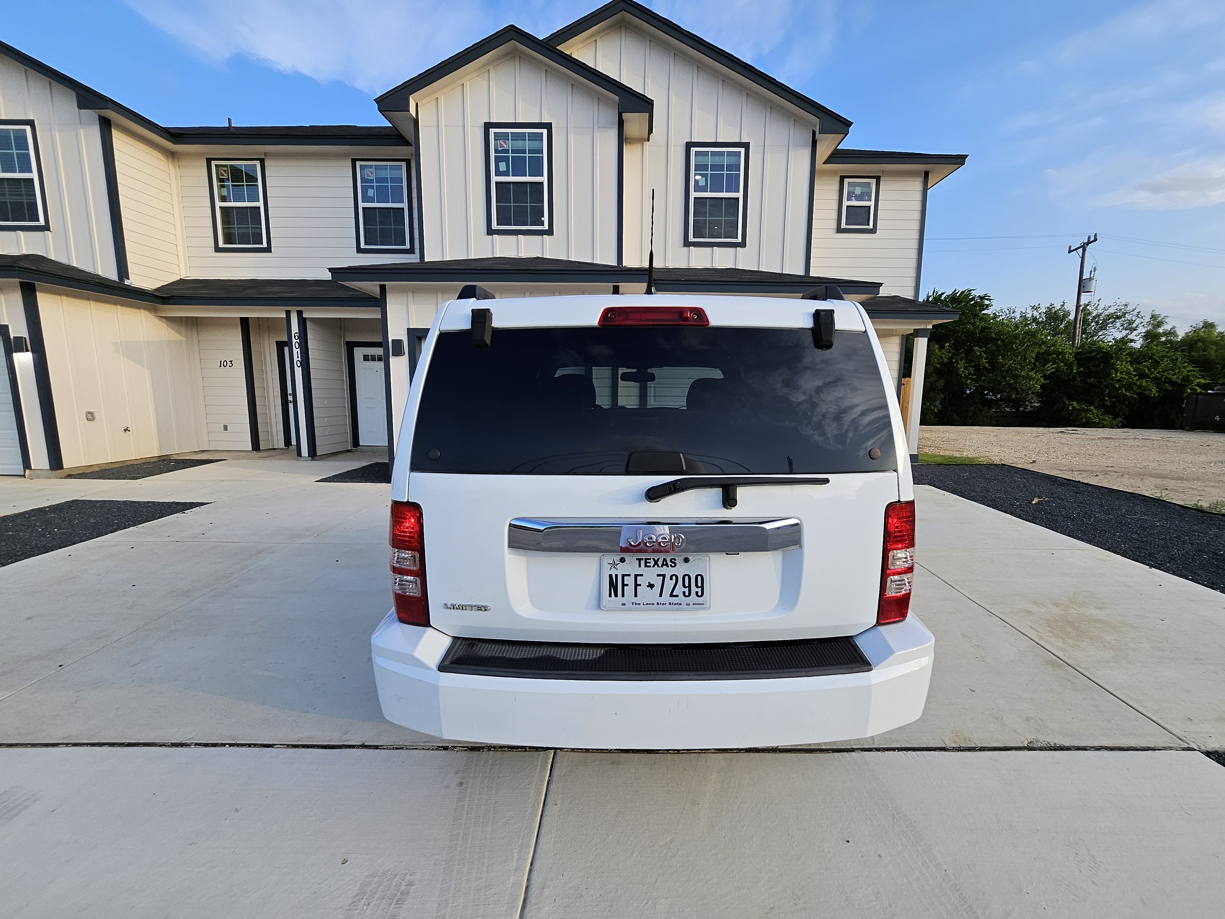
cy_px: 472
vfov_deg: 85.7
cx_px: 630
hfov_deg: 102.0
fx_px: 495
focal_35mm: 14
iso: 32
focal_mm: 1.7
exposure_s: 1/294
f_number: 2.2
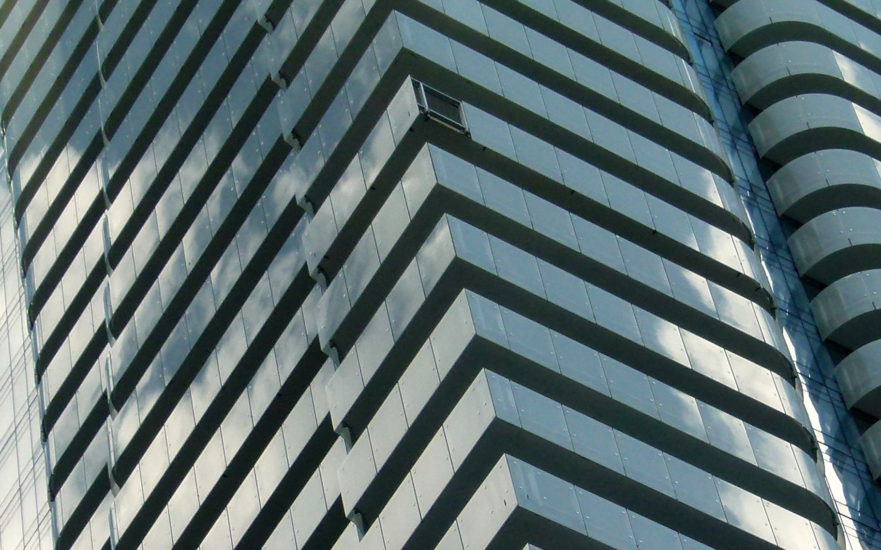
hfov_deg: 12.6
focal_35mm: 166
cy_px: 620
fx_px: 3986
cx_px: 665
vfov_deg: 7.8
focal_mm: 11.8
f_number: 4
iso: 100
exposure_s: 1/640
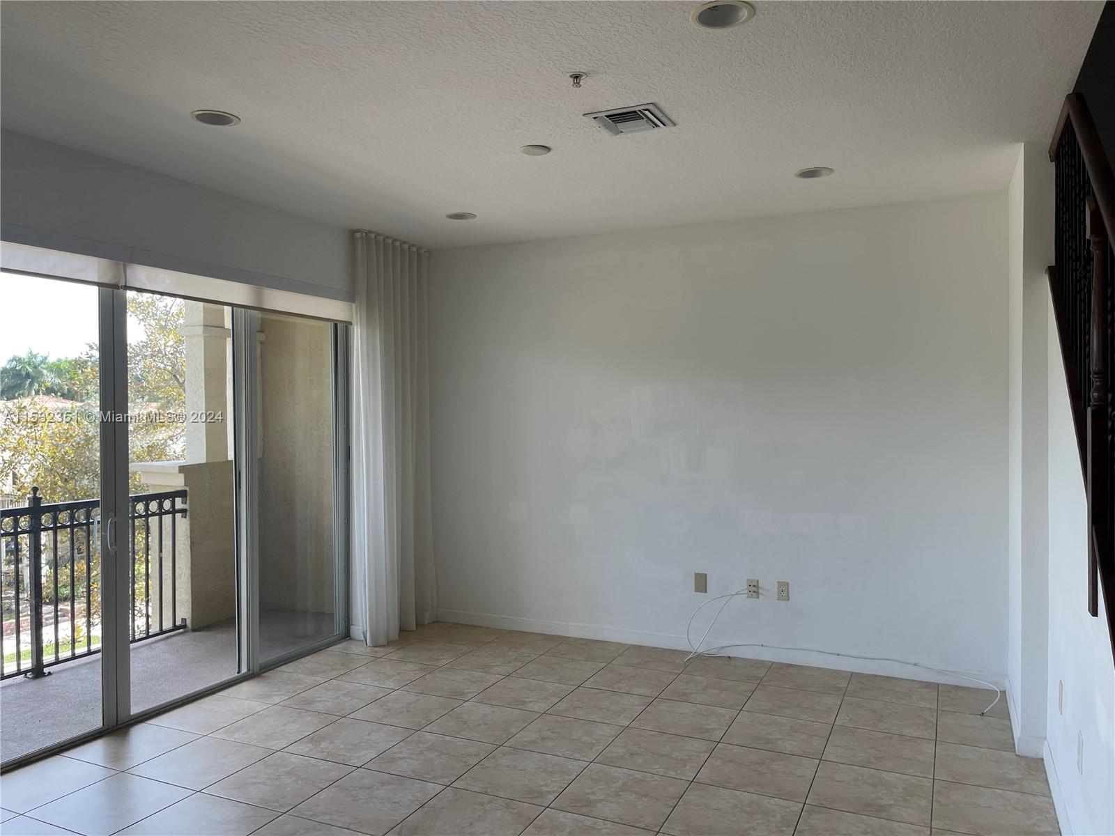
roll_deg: +1.1
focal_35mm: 25
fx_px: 805
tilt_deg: -1.8
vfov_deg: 54.9
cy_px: 418
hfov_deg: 69.4
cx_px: 558
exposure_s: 1/187
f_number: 1.6
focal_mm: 5.1
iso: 32
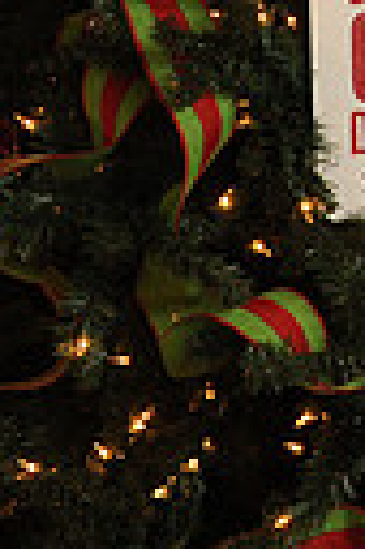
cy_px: -167
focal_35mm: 145
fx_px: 2211
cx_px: 1129
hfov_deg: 8.0
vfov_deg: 13.6
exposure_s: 1/125
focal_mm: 32
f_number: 5.6
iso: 1000
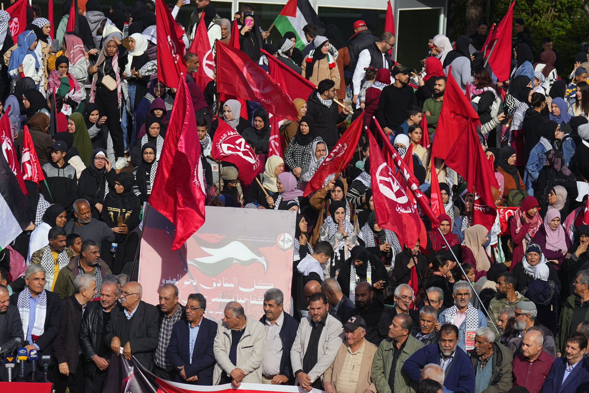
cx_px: 368
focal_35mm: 203
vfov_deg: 6.8
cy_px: 268
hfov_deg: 10.1
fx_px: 3321
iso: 100
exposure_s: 1/640
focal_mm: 142
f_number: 5.6
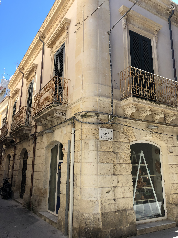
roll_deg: +0.0
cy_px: 119
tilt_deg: +13.9
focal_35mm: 28
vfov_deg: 63.4
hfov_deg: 49.7
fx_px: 192
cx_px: 89
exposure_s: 1/476
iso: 20
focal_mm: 4
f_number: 1.8
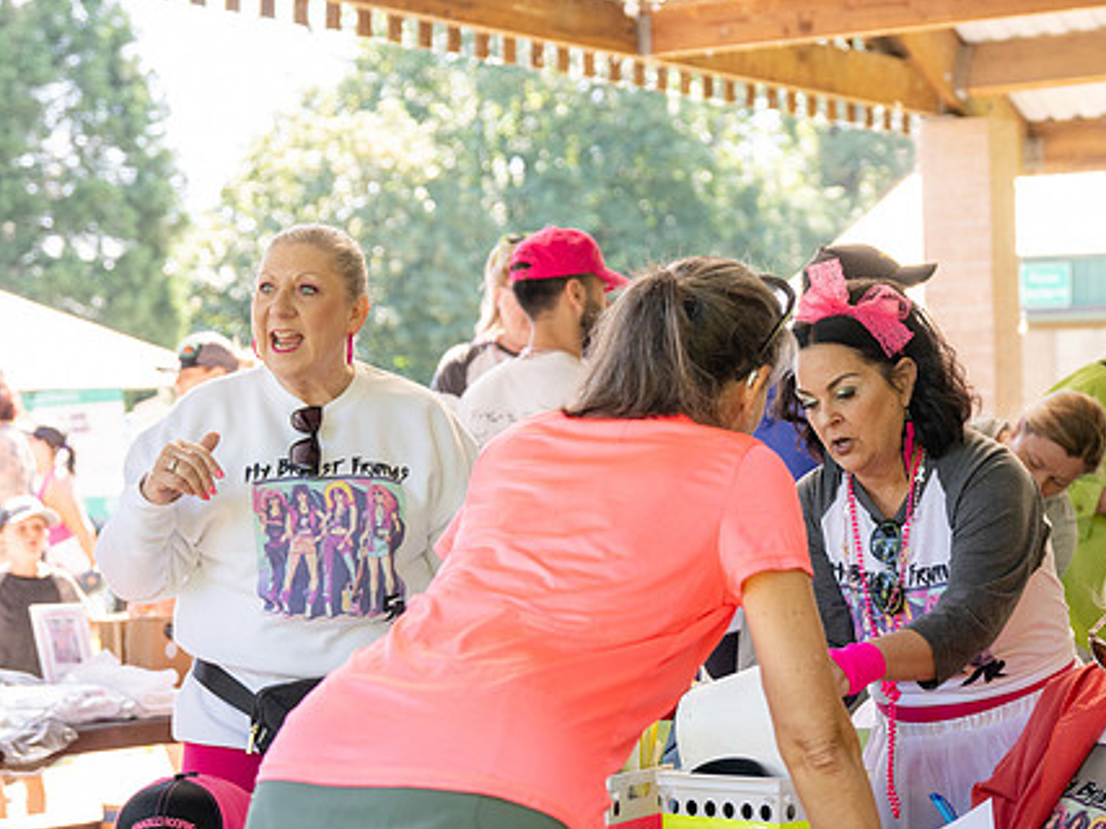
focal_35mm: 94
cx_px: 705
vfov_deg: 15.7
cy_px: 365
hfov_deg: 20.8
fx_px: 3003
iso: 320
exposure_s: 1/400
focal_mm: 48
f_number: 2.8
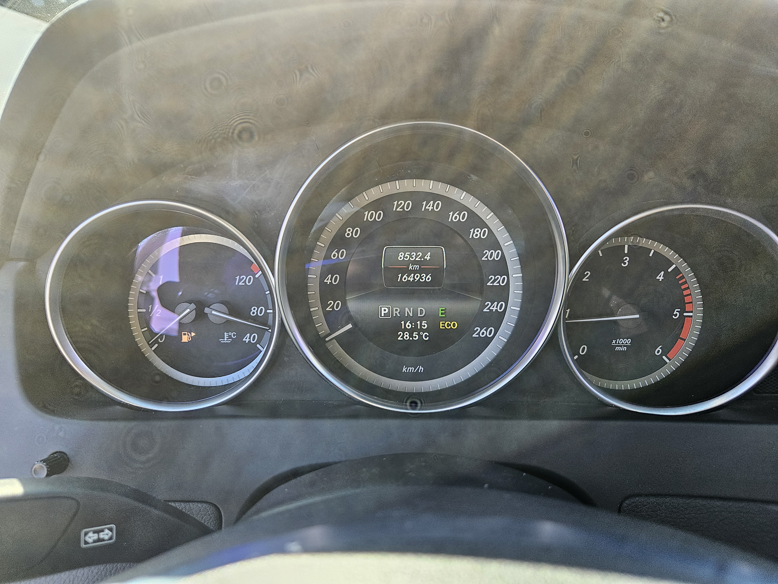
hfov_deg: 73.9
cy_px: 292
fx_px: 517
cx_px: 389
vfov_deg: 58.9
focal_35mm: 23
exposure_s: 1/120
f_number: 1.8
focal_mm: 5.4
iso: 80
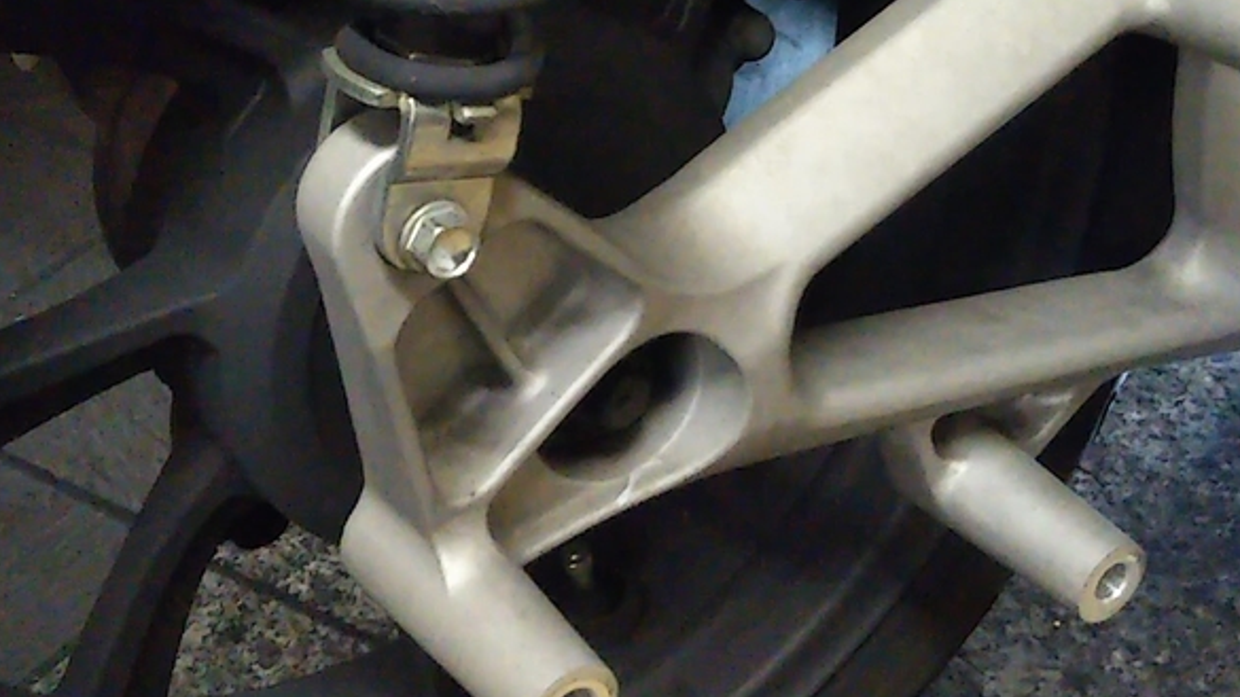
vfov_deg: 17.9
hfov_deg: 31.4
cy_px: 201
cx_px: 589
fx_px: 2203
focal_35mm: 67
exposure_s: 1/23
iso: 836
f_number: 2.2
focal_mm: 4
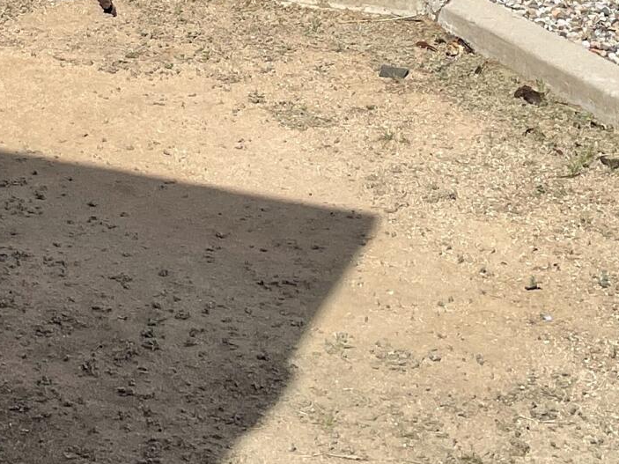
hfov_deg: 17.4
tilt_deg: -2.3
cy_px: -453
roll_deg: -1.2
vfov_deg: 11.9
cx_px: 43
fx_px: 1985
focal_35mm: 111
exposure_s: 1/5556
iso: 32
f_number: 1.6
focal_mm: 4.2
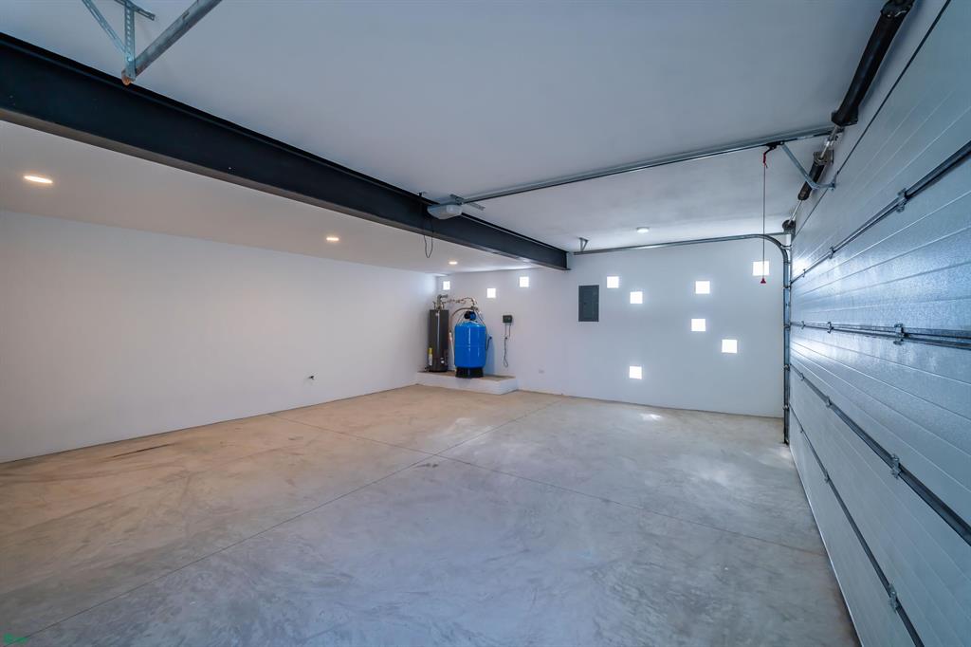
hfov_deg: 104.3
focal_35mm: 14
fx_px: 377
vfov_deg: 81.2
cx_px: 486
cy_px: 324
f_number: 4
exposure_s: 1/60
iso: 400
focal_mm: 14
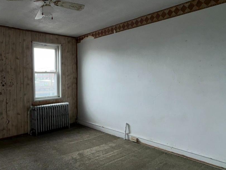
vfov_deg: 54.9
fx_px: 163
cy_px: 81
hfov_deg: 63.2
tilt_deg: -1.3
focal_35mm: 25
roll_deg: -0.2
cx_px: 44
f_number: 2.2
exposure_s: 1/121
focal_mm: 2.22
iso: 16
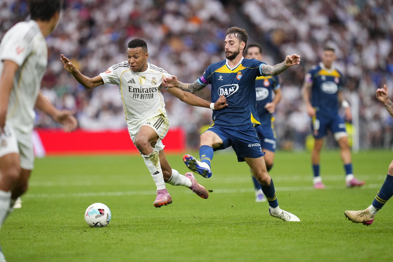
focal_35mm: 400
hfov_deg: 5.2
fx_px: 4366
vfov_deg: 3.4
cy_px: 131
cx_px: 196
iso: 2000
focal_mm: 400
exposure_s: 1/2000
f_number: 3.2
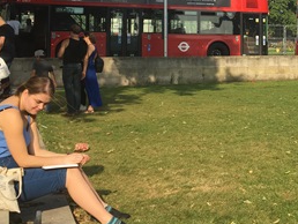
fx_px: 586
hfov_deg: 27.5
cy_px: 24
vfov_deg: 21.2
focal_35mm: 68
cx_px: 269
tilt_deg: +2.0
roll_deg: +0.2
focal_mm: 4.15
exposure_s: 1/1083
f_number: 2.2
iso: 25
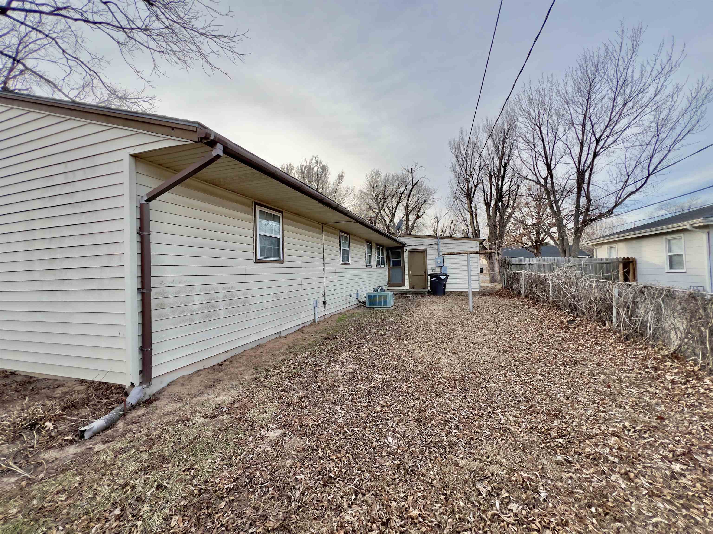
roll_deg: +1.6
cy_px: 267
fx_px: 268
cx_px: 356
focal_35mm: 13
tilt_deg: +0.5
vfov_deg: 89.9
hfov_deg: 106.2
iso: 32
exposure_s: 1/388
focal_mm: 1.57
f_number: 1.8
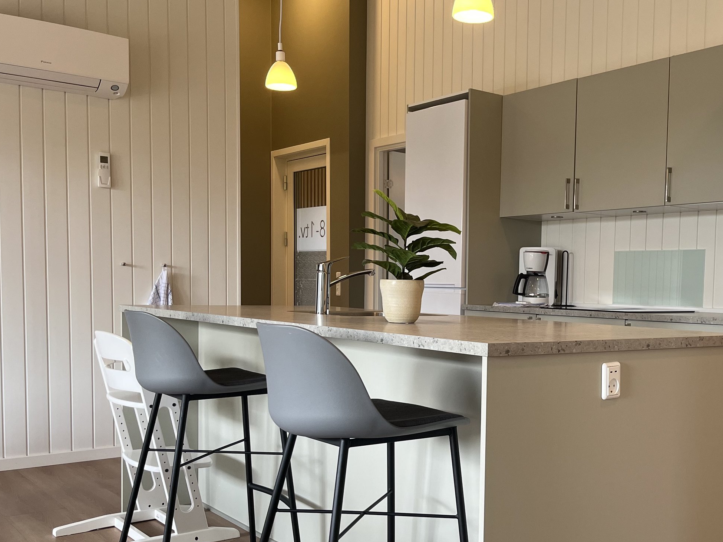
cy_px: 334
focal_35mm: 40
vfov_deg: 35.8
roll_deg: -1.2
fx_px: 836
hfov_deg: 46.0
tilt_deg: -4.3
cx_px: 486
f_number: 1.6
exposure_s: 1/121
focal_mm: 5.1
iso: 100
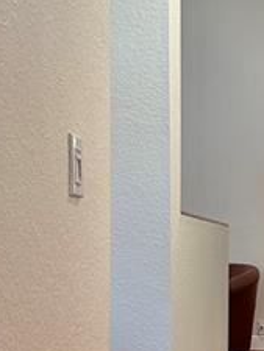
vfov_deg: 23.5
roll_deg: -1.4
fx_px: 833
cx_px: 306
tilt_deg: -0.9
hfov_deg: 17.3
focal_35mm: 82
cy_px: 273
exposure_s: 1/60
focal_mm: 6.86
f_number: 1.78
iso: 160
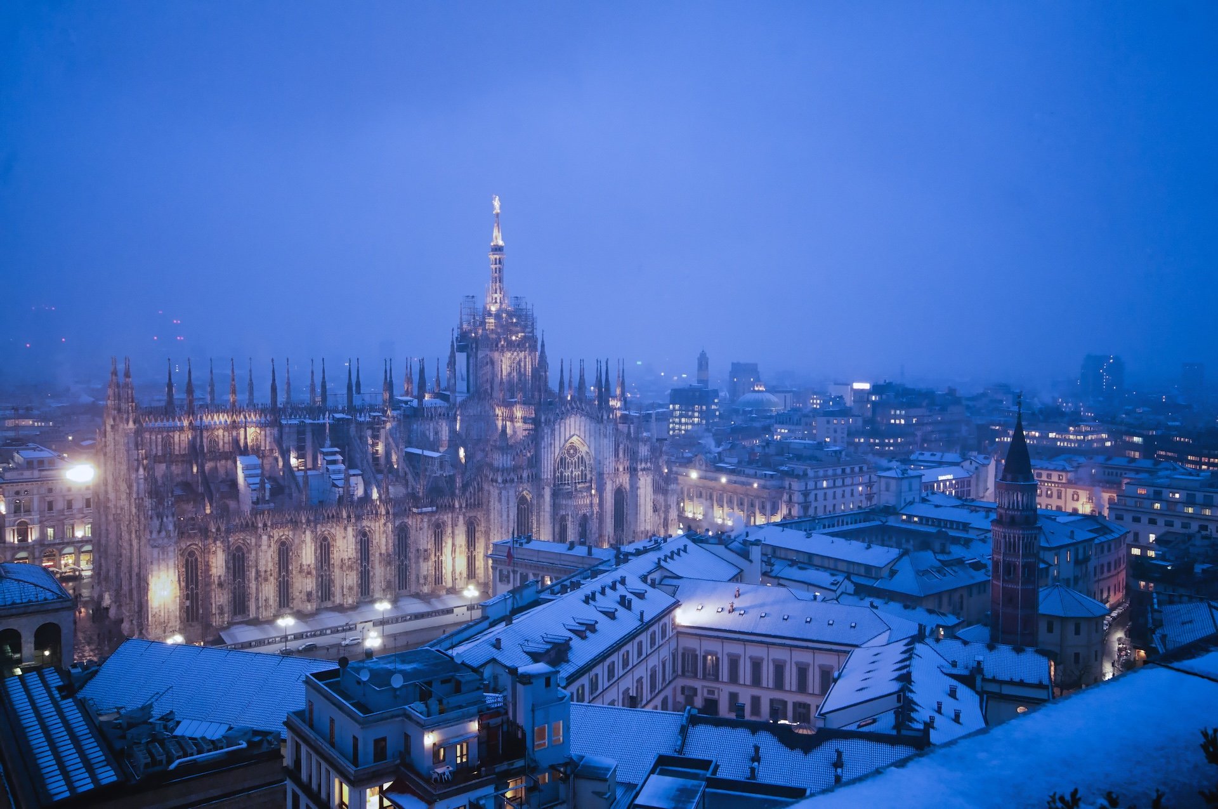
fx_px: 1014
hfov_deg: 62.0
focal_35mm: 30
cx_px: 609
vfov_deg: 43.5
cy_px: 404
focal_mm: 20
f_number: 5.6
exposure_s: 1/13
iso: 1250
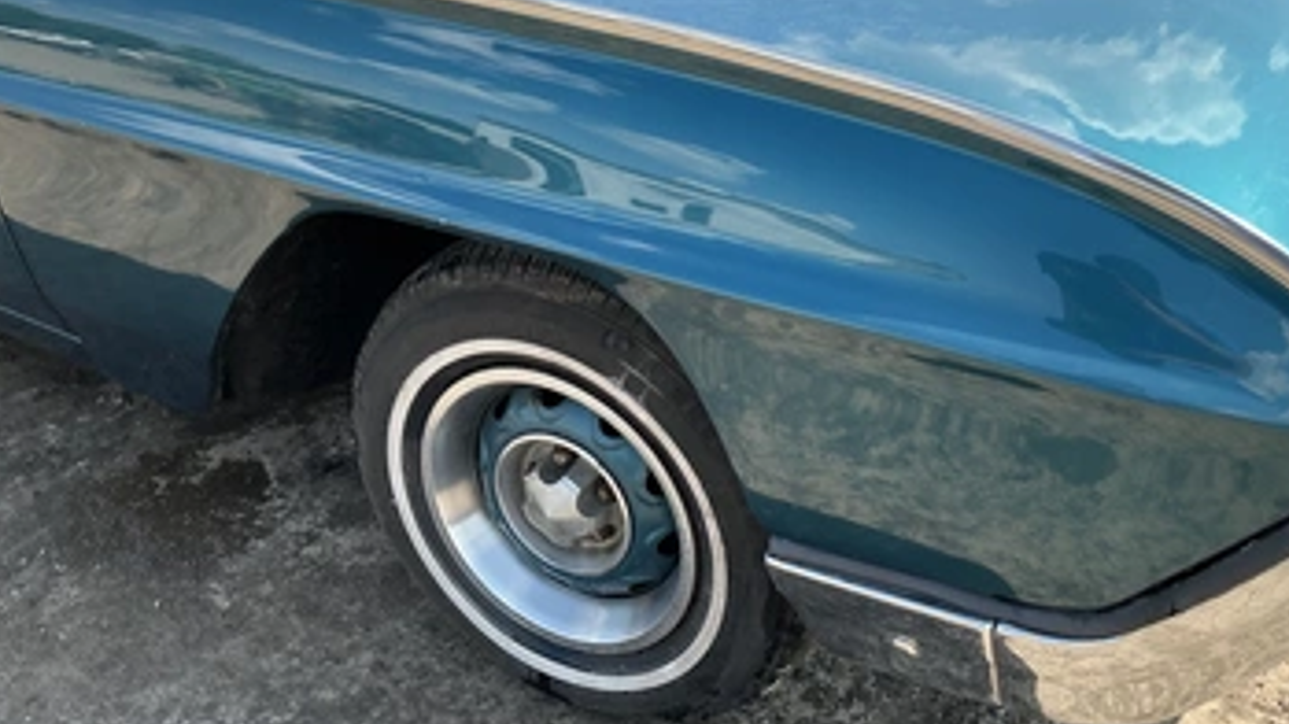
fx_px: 1196
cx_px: 687
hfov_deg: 56.6
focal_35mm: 35
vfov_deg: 33.6
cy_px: 296
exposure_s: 1/486
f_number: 1.8
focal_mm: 3
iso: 25
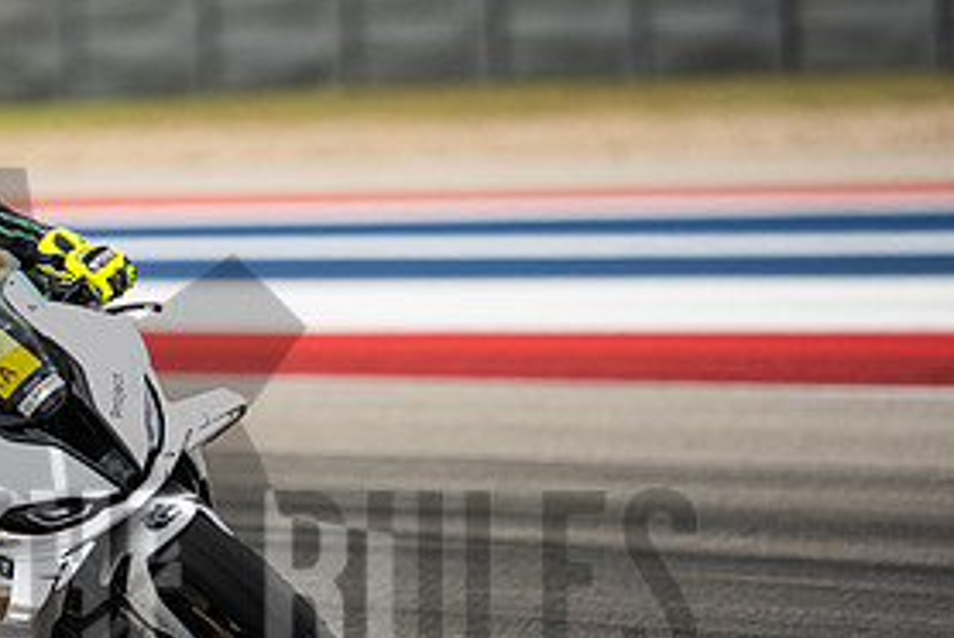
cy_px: 588
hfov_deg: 3.3
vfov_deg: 2.2
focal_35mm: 625
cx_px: -27
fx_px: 16580
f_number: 2
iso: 320
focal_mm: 200
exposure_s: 1/4000
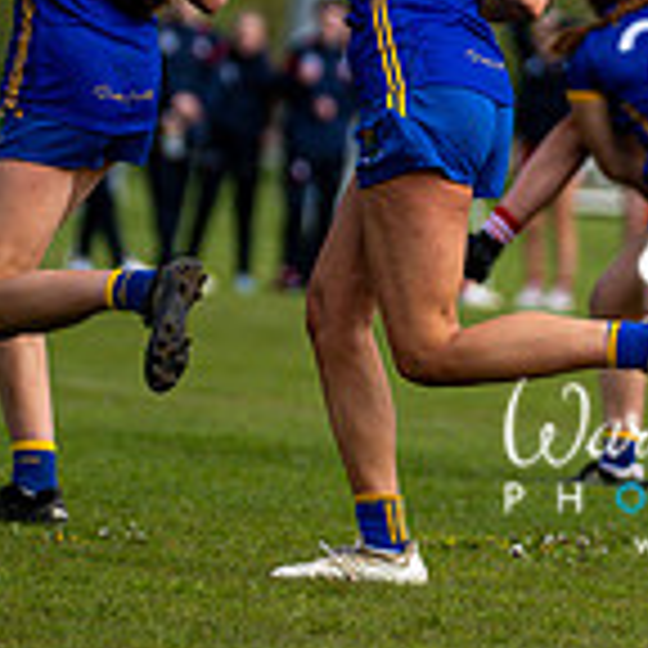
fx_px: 13067
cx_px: 796
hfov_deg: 2.8
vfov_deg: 2.8
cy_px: 358
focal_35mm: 617
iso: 200
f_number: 2.8
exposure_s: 1/6400
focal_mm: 180
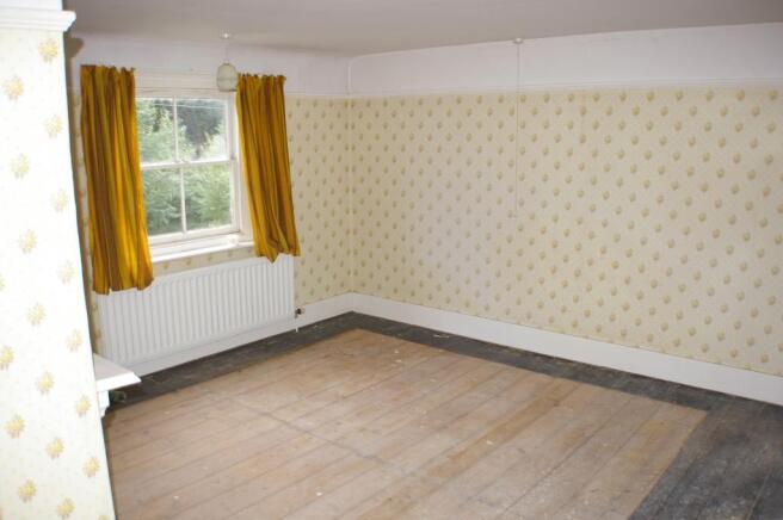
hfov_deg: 53.2
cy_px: 260
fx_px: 782
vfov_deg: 36.8
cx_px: 392
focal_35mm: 36
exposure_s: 1/45
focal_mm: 24
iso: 200
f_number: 4
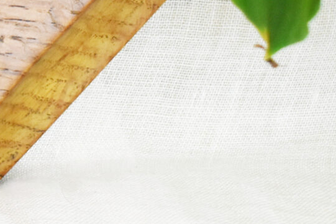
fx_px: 2119
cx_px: -283
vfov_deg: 5.9
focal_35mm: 227
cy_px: -265
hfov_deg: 8.7
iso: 560
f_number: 5.6
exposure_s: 1/60
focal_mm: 32
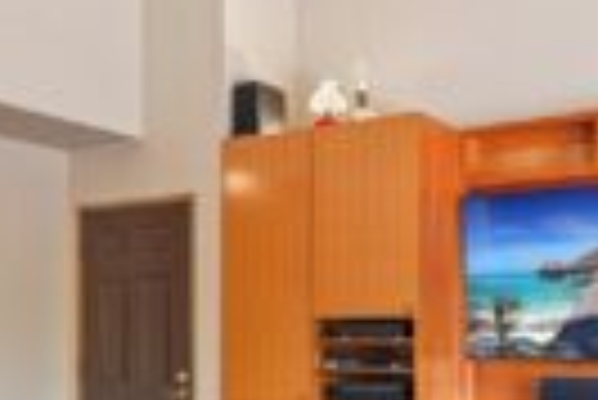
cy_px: 357
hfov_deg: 40.3
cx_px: 423
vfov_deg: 27.2
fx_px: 798
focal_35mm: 48
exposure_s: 1/40
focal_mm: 16
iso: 1600
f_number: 8
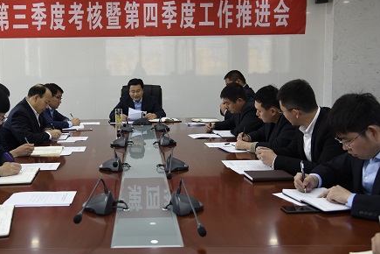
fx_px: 454
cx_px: 141
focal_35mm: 43
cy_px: 111
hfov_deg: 45.0
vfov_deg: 31.2
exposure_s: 1/60
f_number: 4
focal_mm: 34
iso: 250
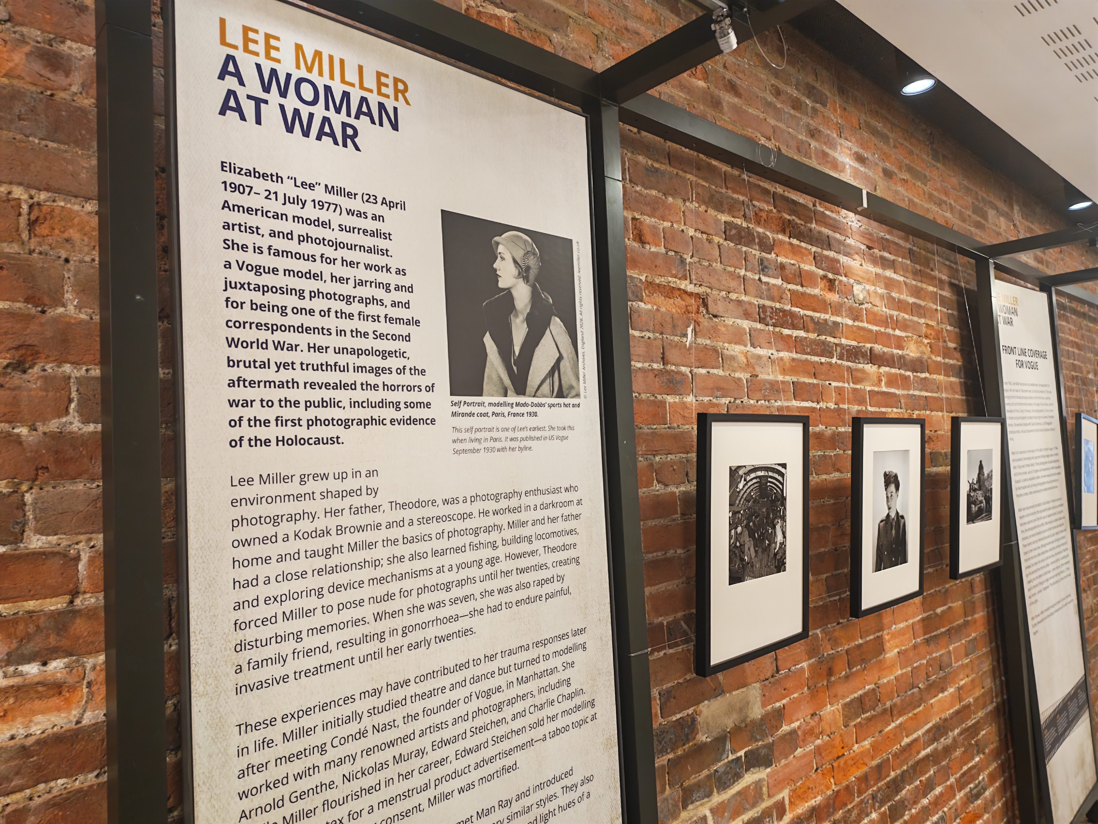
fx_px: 761
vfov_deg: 56.8
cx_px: 549
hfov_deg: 71.6
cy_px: 412
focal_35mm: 24
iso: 1600
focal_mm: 6.12
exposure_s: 1/51
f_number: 1.9
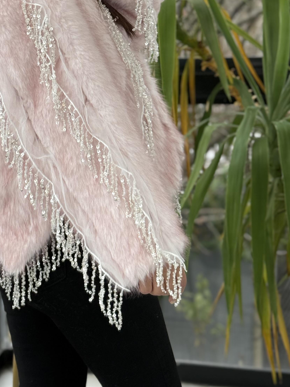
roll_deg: +2.0
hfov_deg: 16.6
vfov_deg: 22.1
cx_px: 46
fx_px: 983
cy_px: 108
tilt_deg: -20.6
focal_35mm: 88
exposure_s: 1/159
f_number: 1.78
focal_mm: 6.76
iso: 80
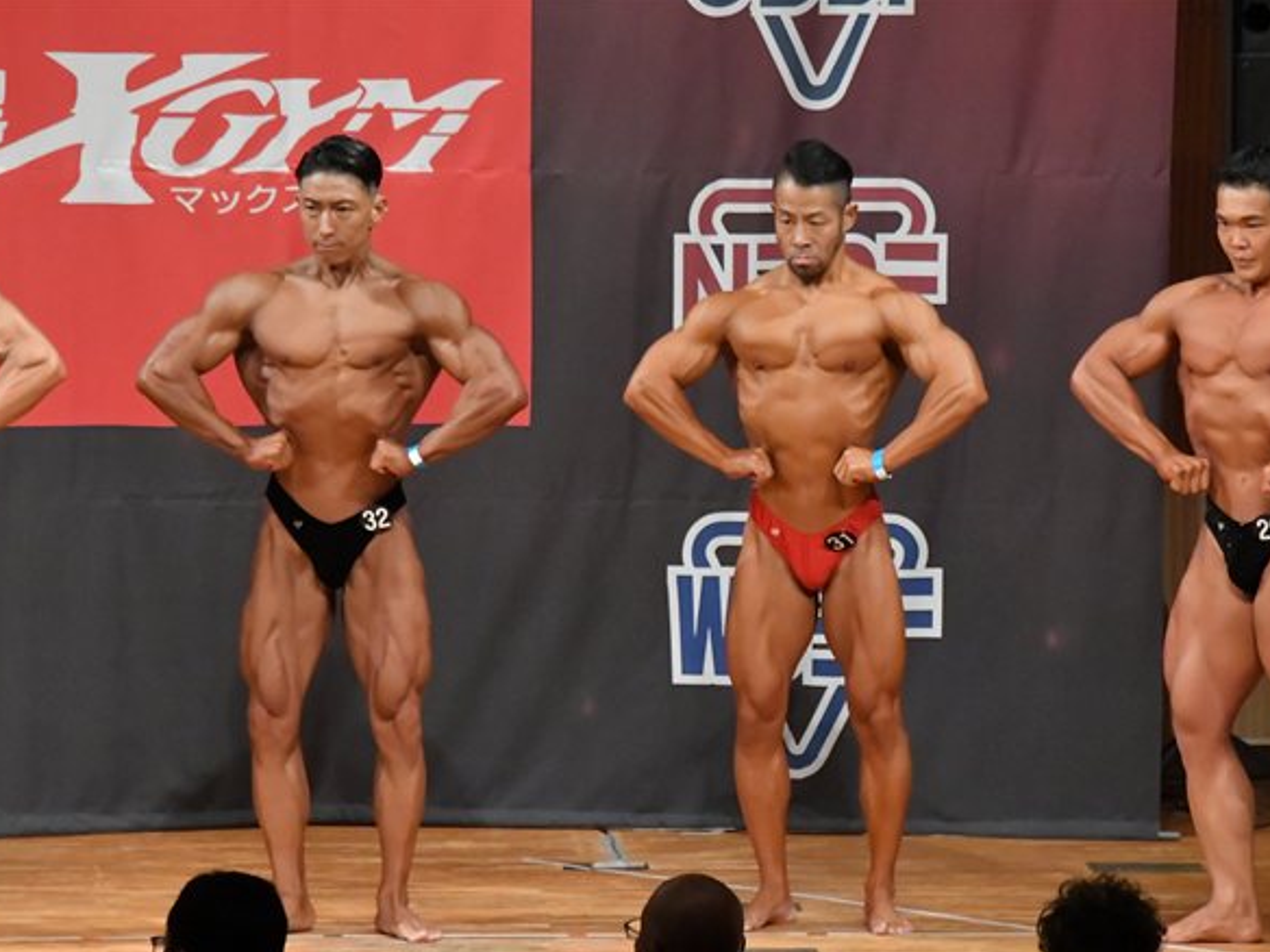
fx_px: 11227
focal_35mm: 306
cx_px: 814
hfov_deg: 6.5
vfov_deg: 4.9
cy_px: 556
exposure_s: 1/400
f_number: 5.6
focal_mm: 160
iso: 10000
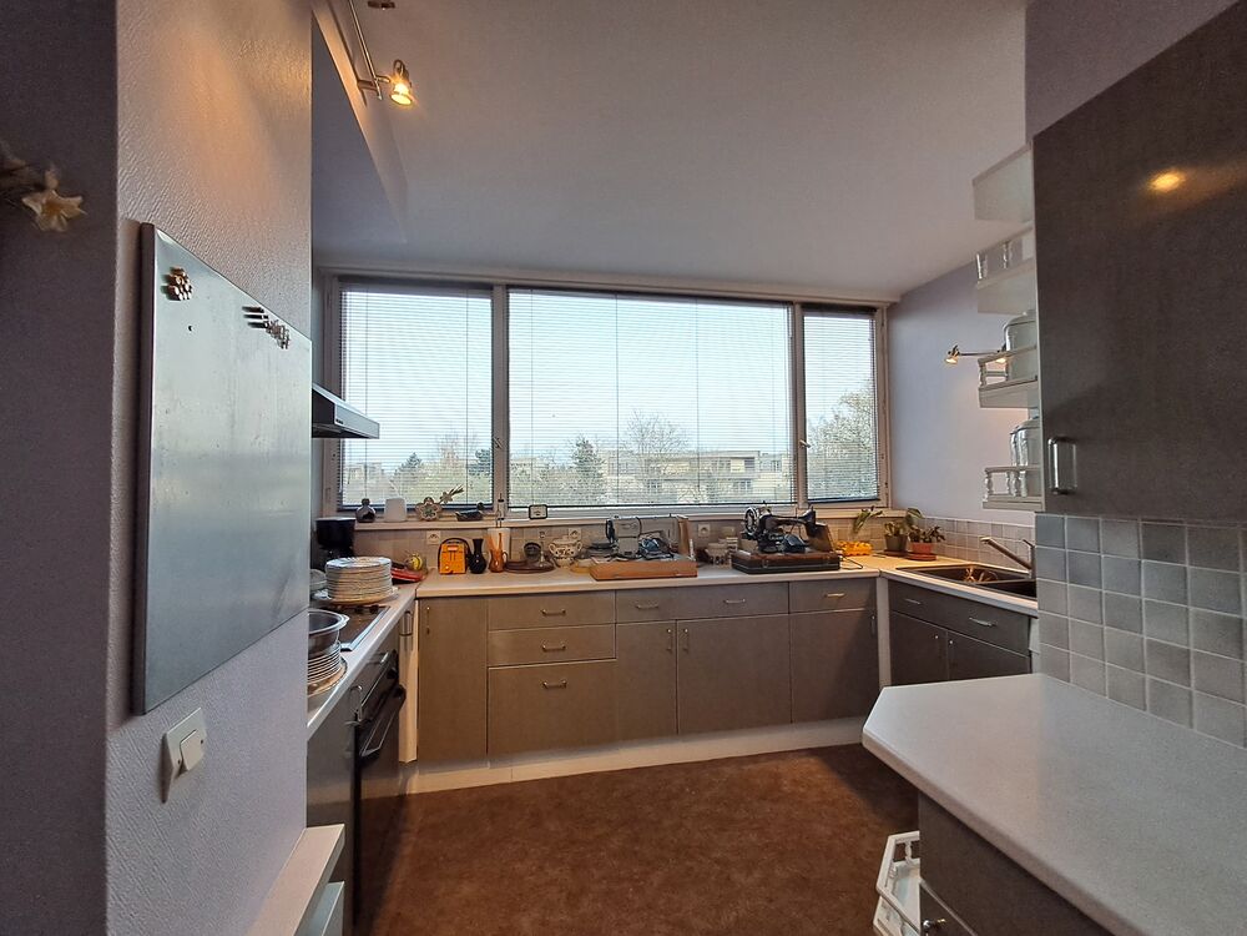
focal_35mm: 16
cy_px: 468
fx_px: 576
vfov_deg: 78.1
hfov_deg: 94.5
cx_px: 624
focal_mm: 1.64
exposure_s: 1/100
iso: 50
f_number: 2.2
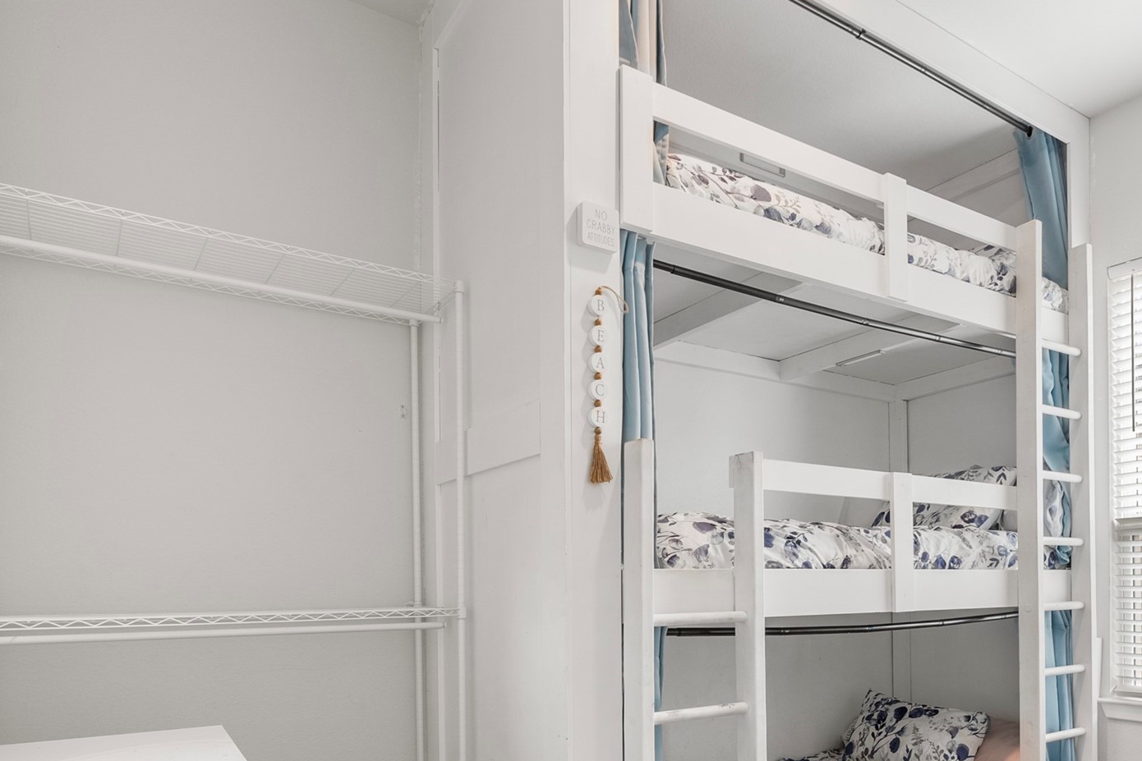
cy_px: 546
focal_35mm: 25
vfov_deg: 49.7
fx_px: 793
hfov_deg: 70.0
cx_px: 737
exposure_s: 1/1.67
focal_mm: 11.2
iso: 250
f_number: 9
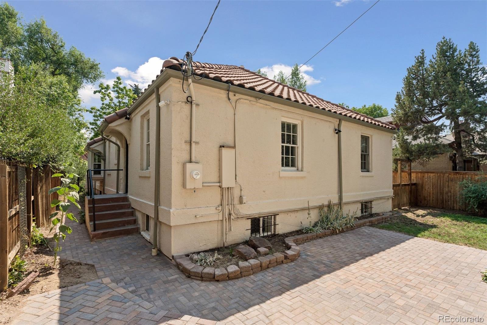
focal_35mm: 18
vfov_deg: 67.4
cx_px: 244
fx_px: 243
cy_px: 162
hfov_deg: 90.0
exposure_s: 1/640
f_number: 9
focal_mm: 18
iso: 400
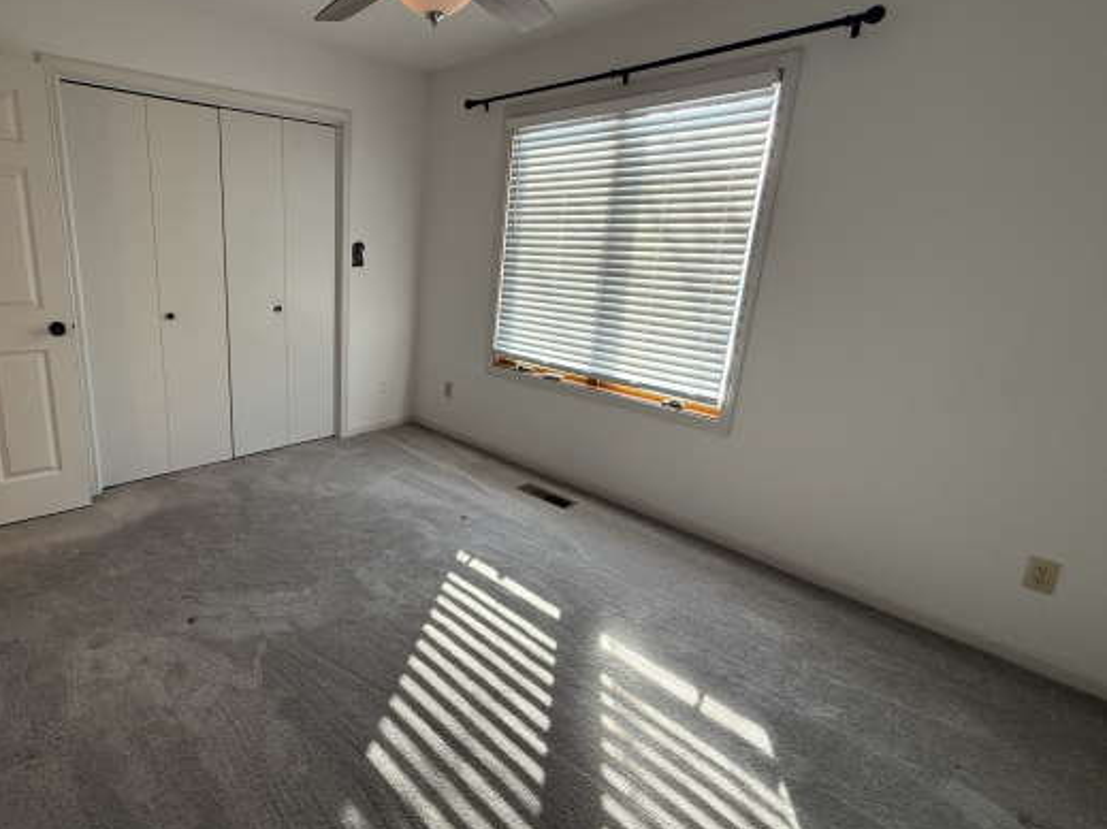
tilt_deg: -14.1
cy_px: 384
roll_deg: -2.0
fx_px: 575
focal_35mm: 18
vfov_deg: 71.5
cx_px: 398
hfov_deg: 85.6
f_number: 2.2
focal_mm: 2.22
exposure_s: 1/99
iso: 80
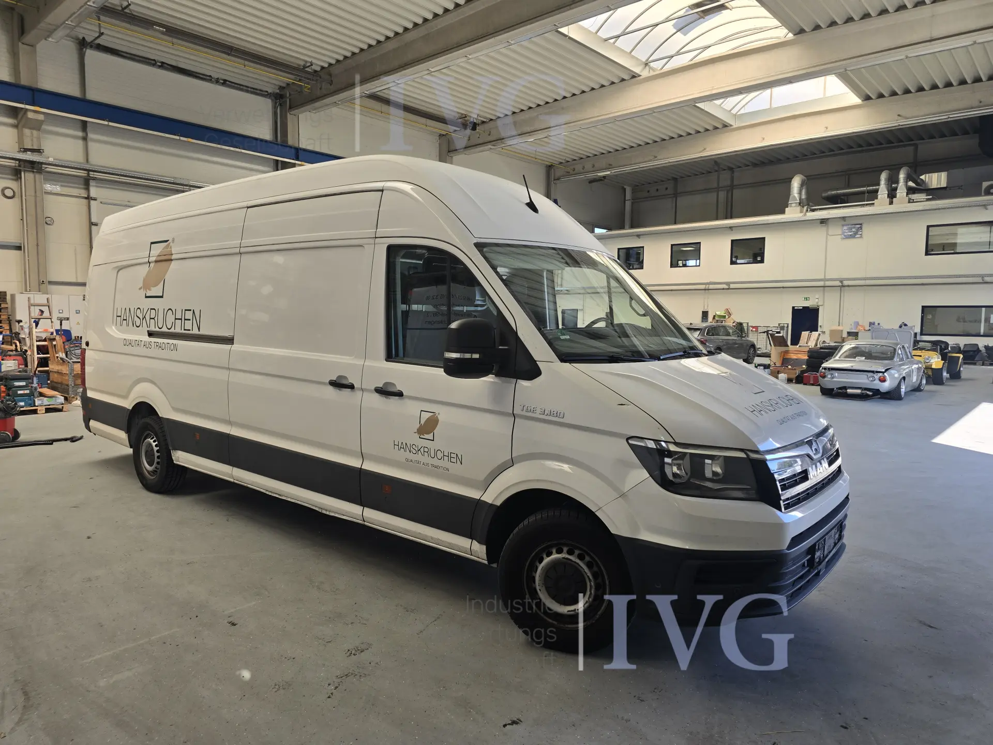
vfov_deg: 58.9
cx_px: 496
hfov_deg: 73.9
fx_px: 660
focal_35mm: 23
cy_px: 372
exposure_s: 1/180
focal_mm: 6.3
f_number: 1.7
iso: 40
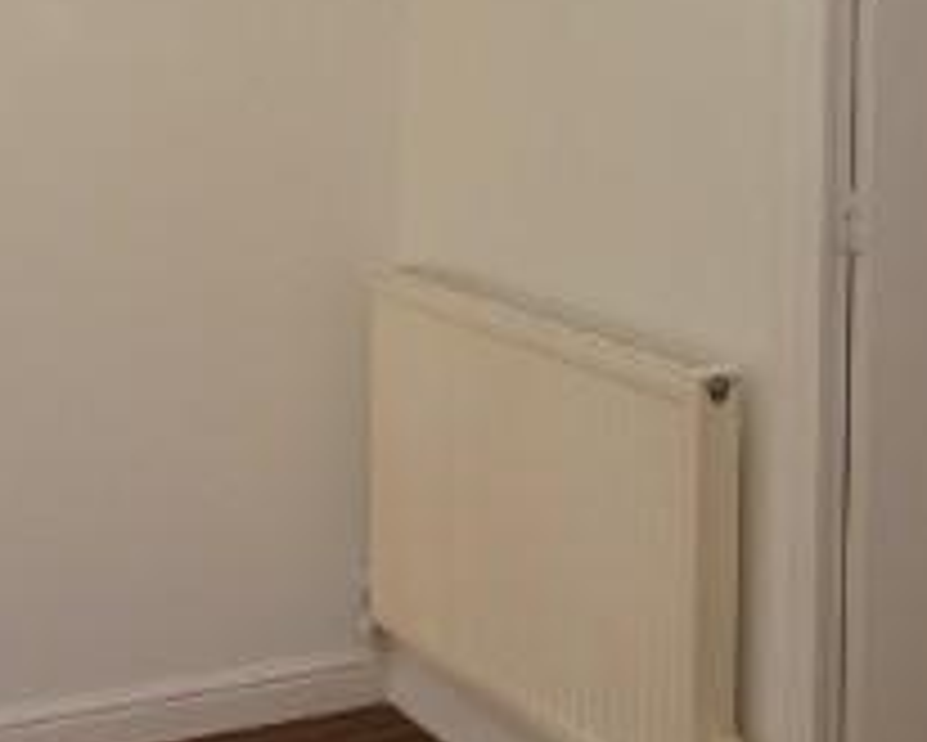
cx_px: 346
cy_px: -9
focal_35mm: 70
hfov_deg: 27.0
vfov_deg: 21.1
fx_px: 1921
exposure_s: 1/60
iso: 320
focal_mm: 10
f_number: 6.3
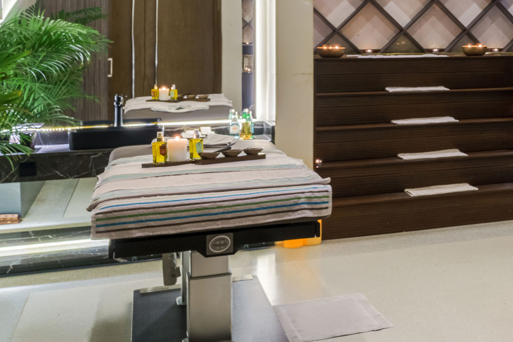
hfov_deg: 27.4
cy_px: 74
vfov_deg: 22.0
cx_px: 671
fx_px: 869
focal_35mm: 61
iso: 320
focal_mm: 21
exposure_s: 1/2
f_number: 8
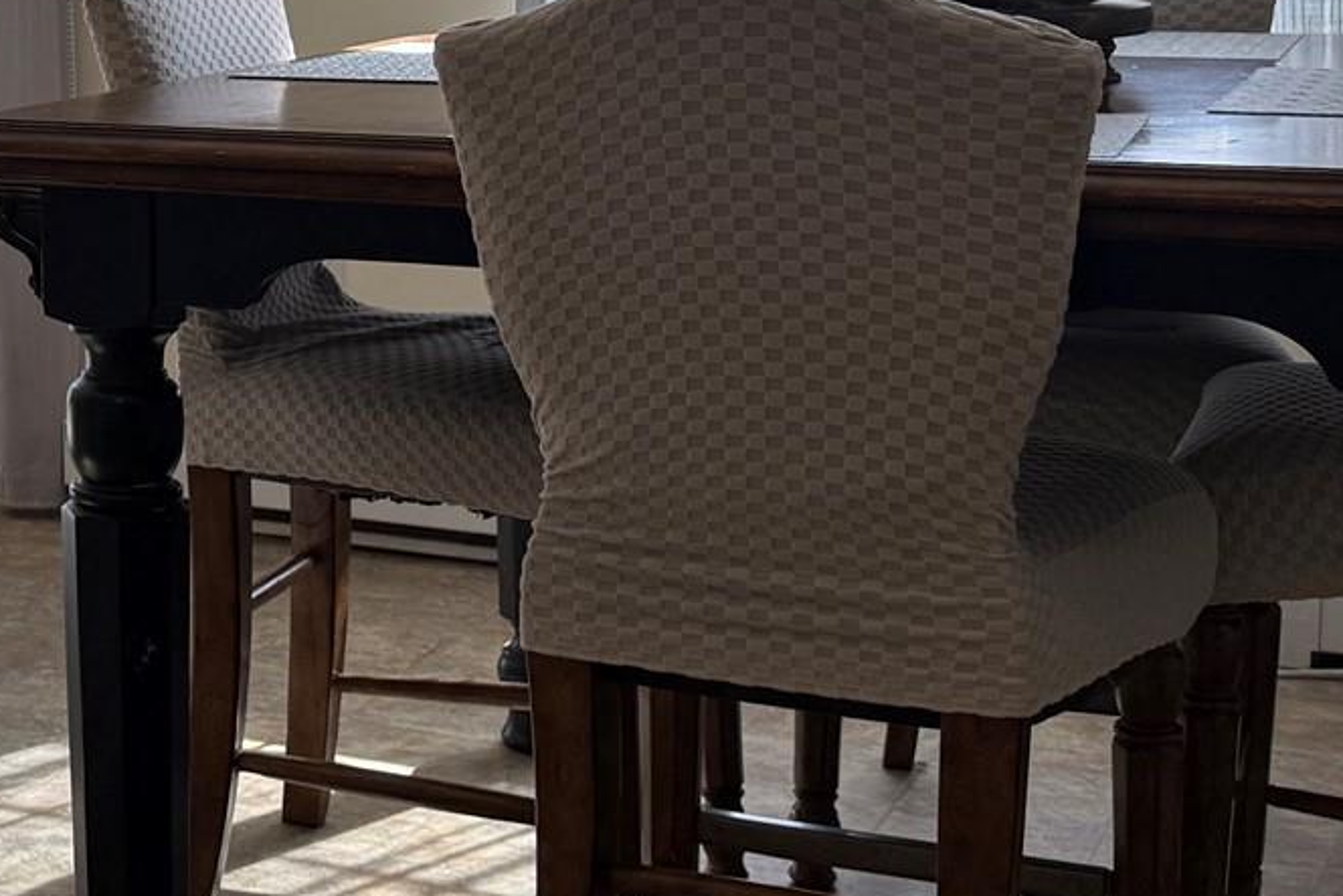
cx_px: -160
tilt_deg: -5.5
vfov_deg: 17.4
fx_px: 2873
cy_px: 69
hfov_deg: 24.4
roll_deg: +0.6
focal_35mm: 77
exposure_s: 1/351
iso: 100
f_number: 1.78
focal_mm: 6.76
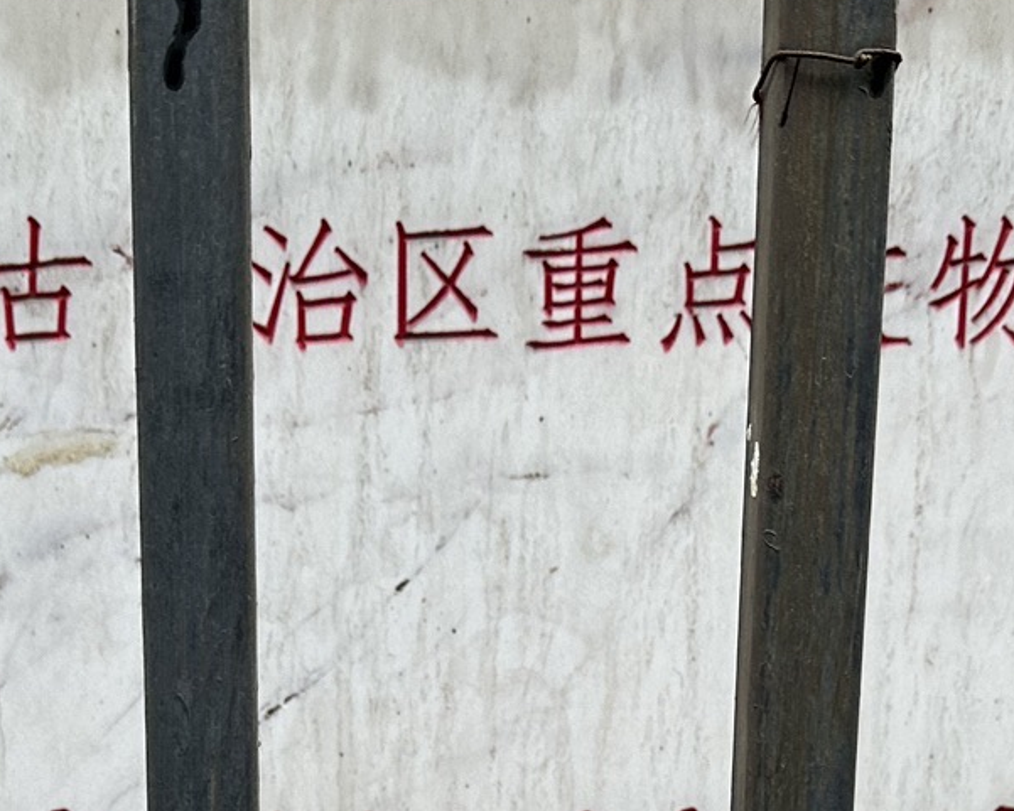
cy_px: 1104
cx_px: 413
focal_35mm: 78
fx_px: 2341
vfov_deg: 18.1
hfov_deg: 24.4
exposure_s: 1/351
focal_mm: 6.86
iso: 80
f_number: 1.78
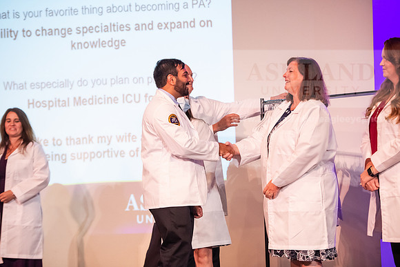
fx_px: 1334
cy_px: 134
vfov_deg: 11.4
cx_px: 200
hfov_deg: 17.1
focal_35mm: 120
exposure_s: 1/200
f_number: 3.2
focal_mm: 120
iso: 4000
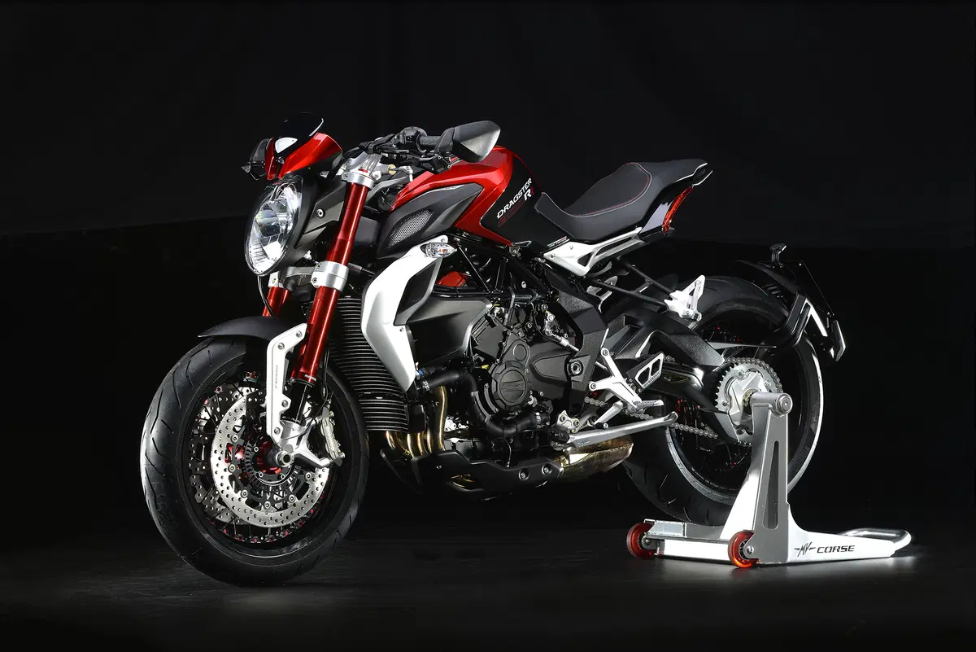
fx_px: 3661
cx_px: 488
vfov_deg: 10.2
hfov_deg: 15.2
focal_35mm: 135
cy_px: 326
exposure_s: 1/100
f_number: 13
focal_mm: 135
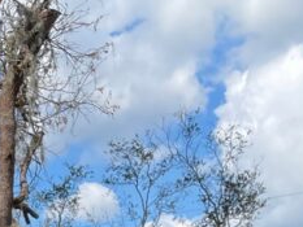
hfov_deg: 13.6
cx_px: -190
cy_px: 553
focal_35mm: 134
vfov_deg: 9.7
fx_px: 1174
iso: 32
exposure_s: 1/1370
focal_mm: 5.1
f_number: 1.6
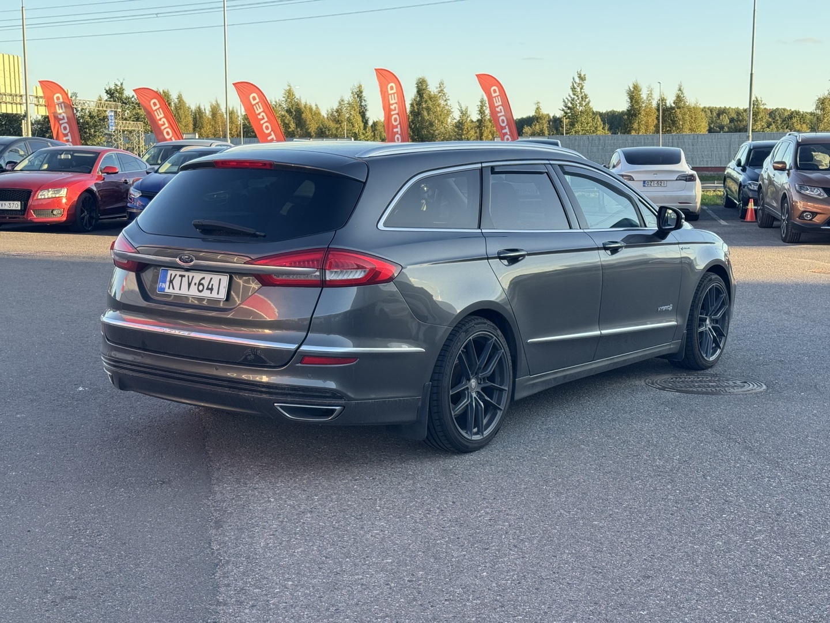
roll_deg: +0.6
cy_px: 312
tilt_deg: -7.9
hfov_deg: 39.7
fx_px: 1151
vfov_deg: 30.3
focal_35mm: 48
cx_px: 415
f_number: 1.78
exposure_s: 1/558
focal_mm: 6.76
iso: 64
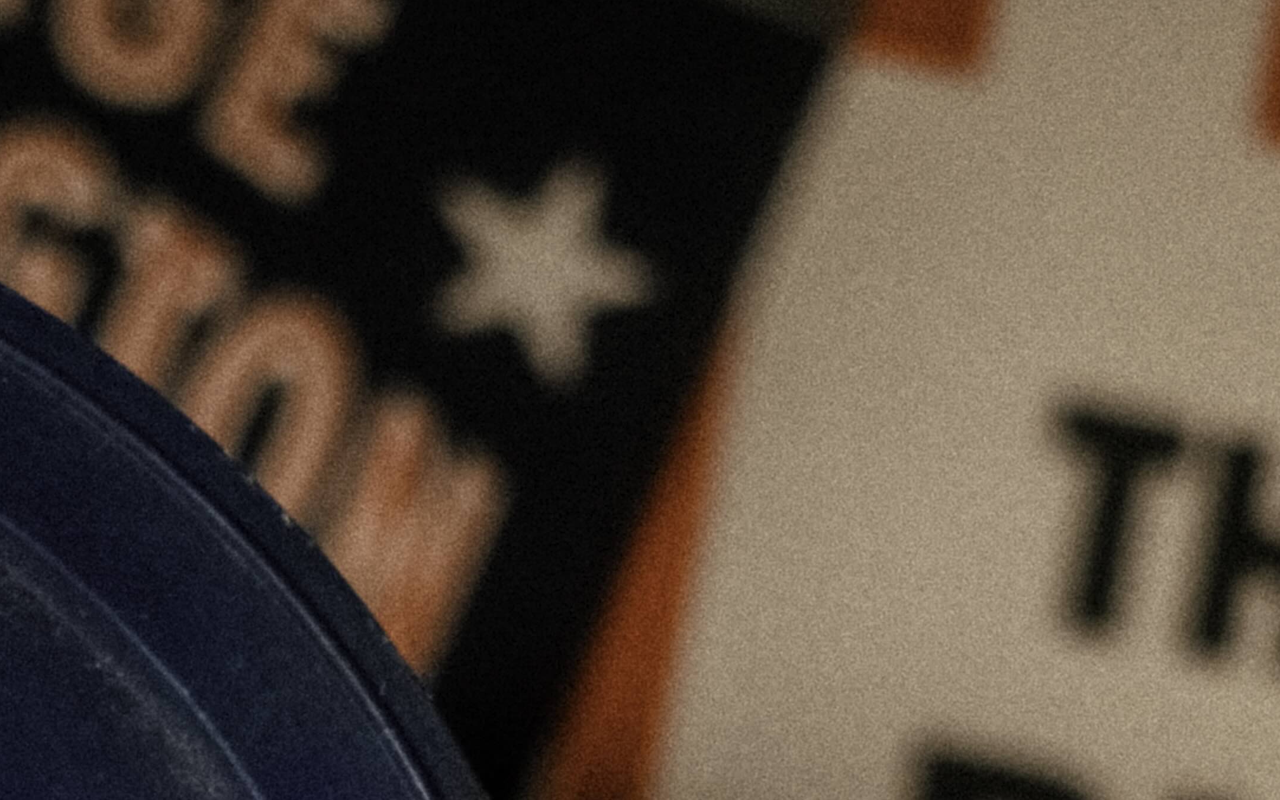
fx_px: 6733
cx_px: 210
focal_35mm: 193
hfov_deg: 10.8
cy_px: 1474
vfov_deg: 6.6
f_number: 2.8
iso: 1600
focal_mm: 35
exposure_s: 1/60
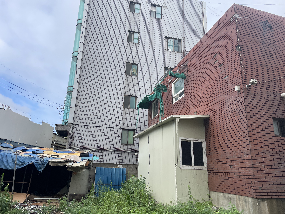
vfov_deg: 53.1
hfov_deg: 67.3
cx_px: 142
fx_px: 214
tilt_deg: +13.3
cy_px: 107
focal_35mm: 26
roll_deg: -1.9
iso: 32
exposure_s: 1/1350
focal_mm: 4.2
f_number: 1.6
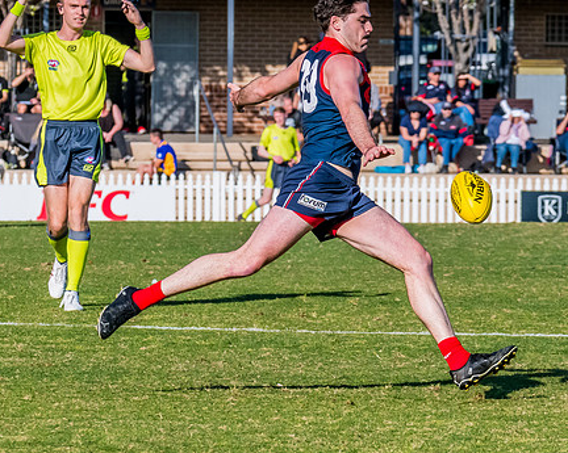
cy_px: 215
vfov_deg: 2.9
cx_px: 370
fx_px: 8920
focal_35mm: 531
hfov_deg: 3.6
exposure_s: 1/1600
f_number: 11
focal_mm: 220
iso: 800
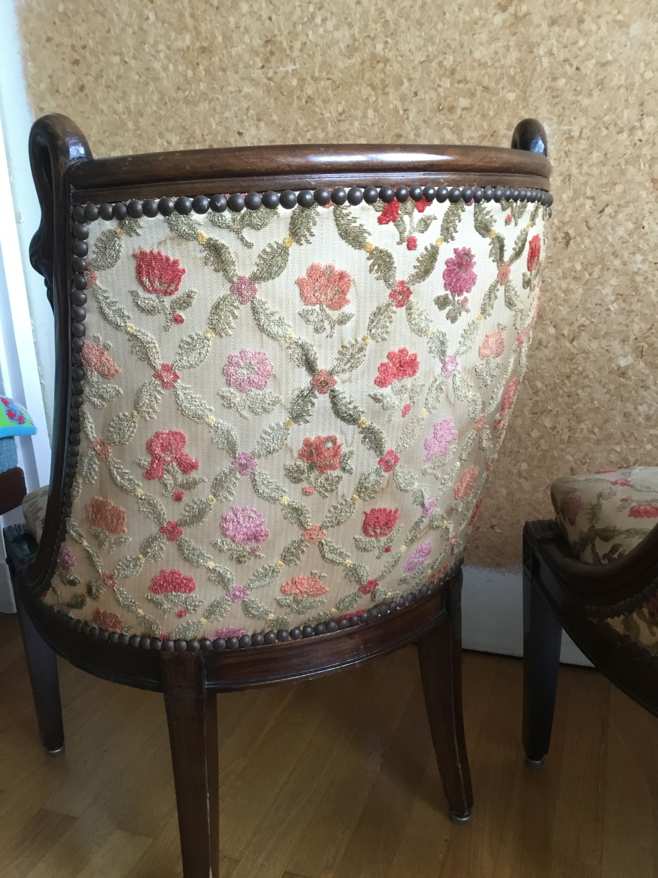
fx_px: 786
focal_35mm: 31
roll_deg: +3.4
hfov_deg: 45.4
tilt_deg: -14.8
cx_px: 329
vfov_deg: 58.4
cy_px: 439
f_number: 2.4
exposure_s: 1/33
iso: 125
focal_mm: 3.3
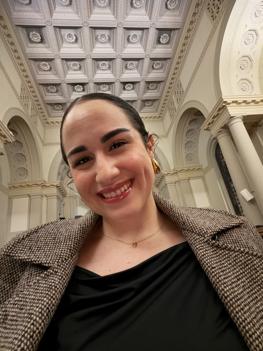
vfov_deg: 81.7
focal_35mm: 20
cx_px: 132
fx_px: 203
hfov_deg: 66.0
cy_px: 176
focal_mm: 2.71
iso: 1250
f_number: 1.9
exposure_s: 1/7
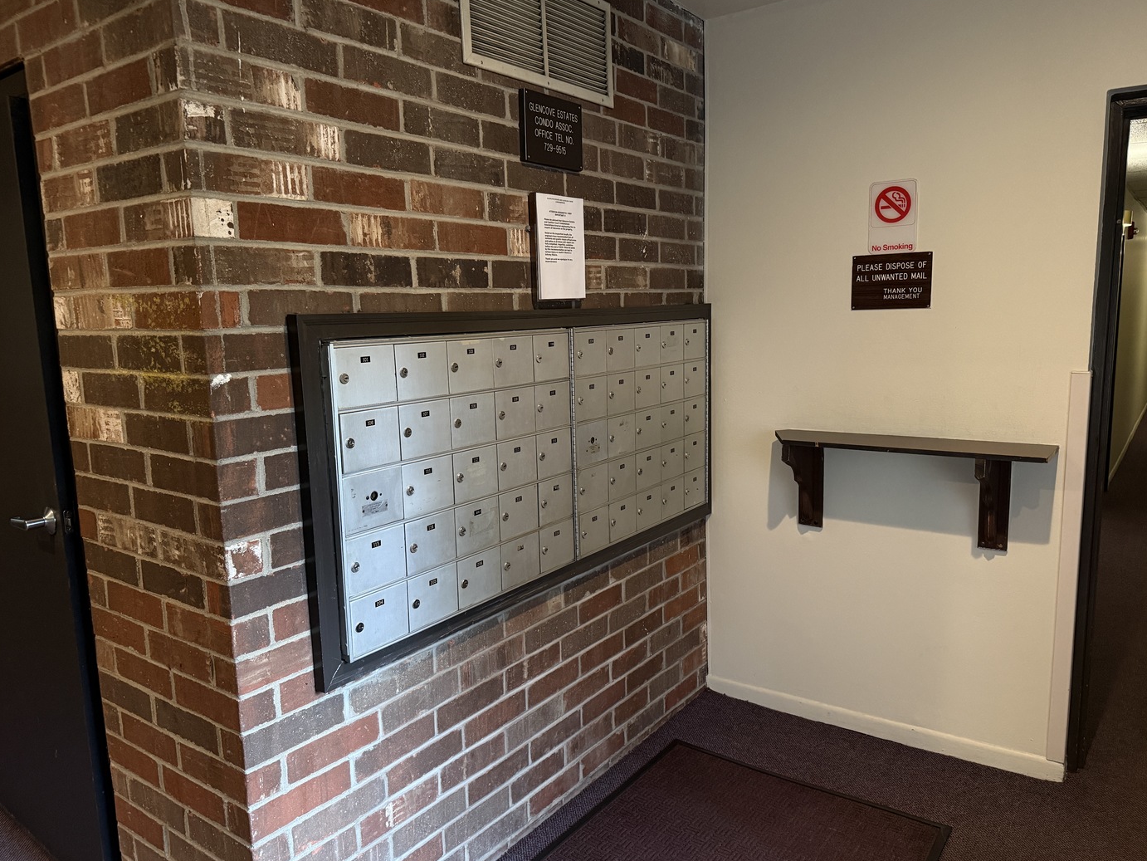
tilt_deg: -8.1
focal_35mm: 25
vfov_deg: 54.9
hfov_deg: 69.4
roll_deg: +1.3
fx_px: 829
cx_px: 590
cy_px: 441
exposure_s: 1/60
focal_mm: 6.76
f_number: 1.78
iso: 400
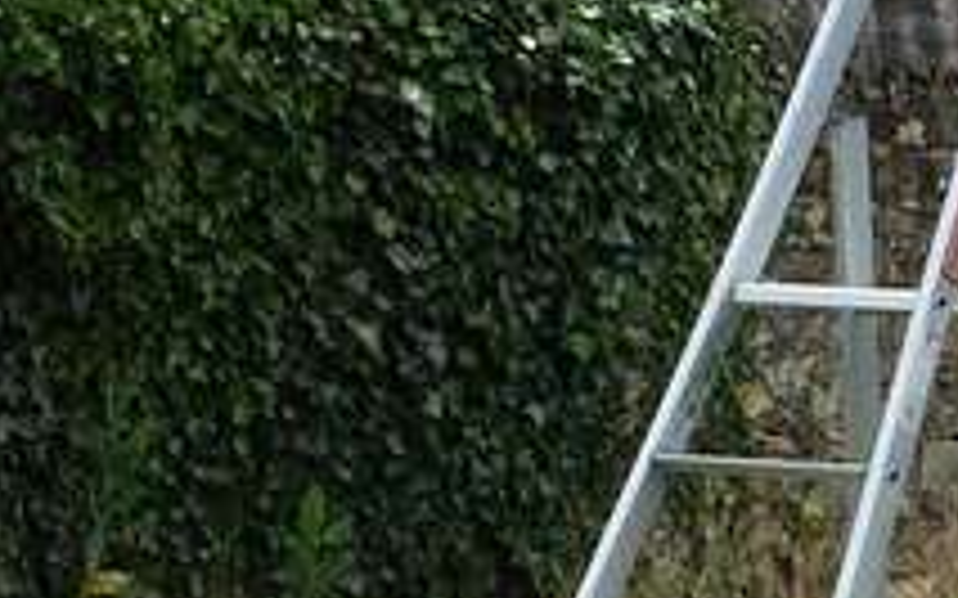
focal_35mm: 544
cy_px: 454
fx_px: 14199
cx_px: 2150
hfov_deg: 3.8
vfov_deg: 2.4
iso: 100
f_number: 5.6
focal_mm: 19.3
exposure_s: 1/250
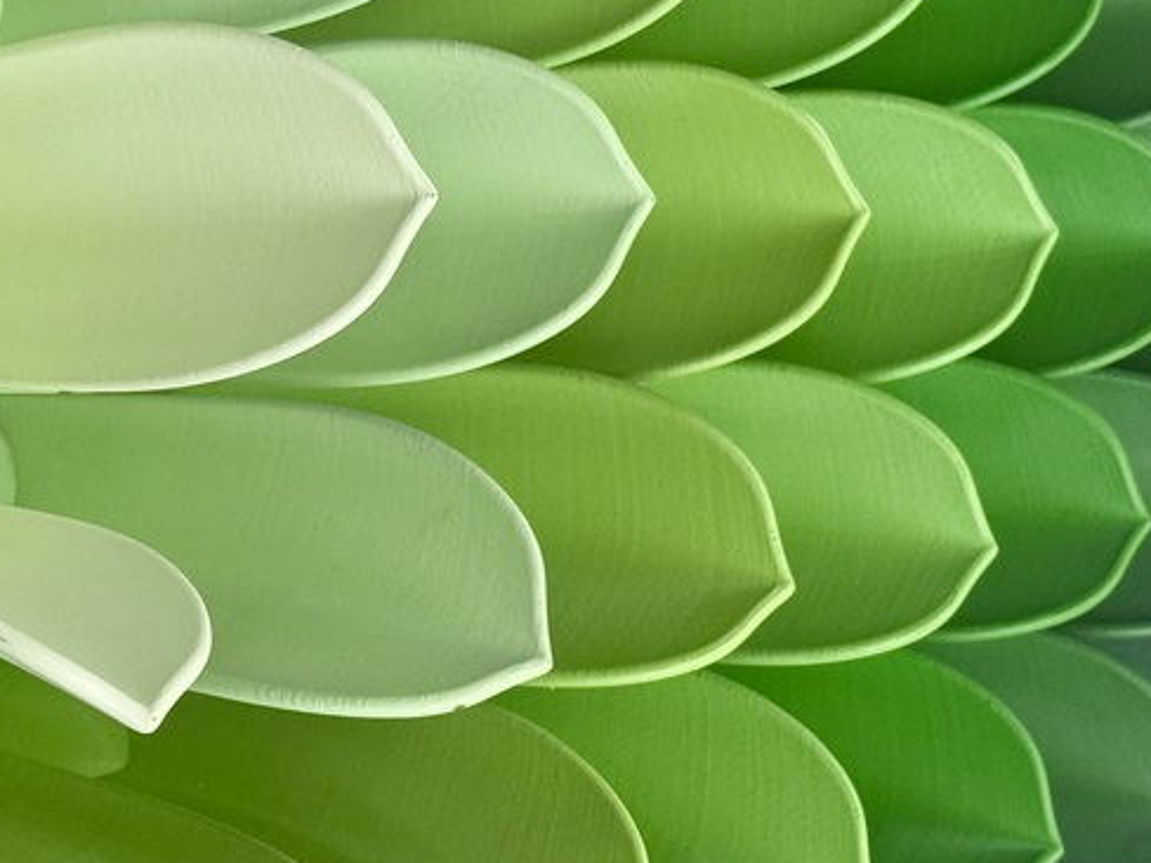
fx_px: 3924
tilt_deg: +3.1
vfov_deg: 12.5
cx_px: 179
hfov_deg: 16.5
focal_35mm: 118
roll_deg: +0.1
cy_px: 196
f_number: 1.78
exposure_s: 1/65
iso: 100
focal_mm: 6.76
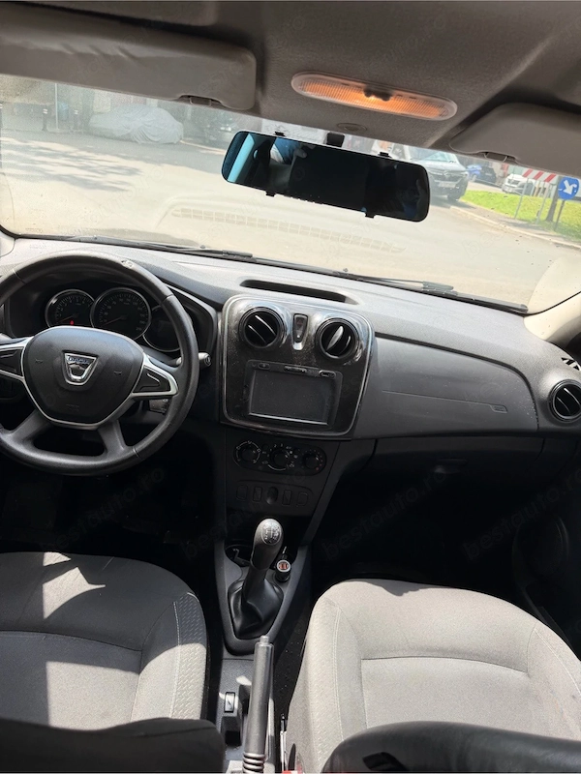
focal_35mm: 24
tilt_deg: -26.5
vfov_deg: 71.6
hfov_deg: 56.8
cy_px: 387
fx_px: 537
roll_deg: -9.8
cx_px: 290
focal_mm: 6.76
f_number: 1.78
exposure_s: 1/643
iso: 80
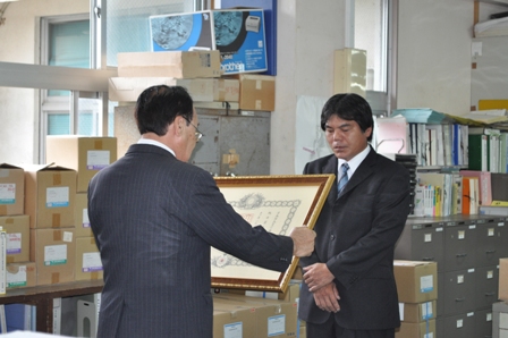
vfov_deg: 16.5
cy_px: 169
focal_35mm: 82
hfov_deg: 24.6
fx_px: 1163
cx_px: 254
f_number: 5.6
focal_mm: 55
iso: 800
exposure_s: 1/60
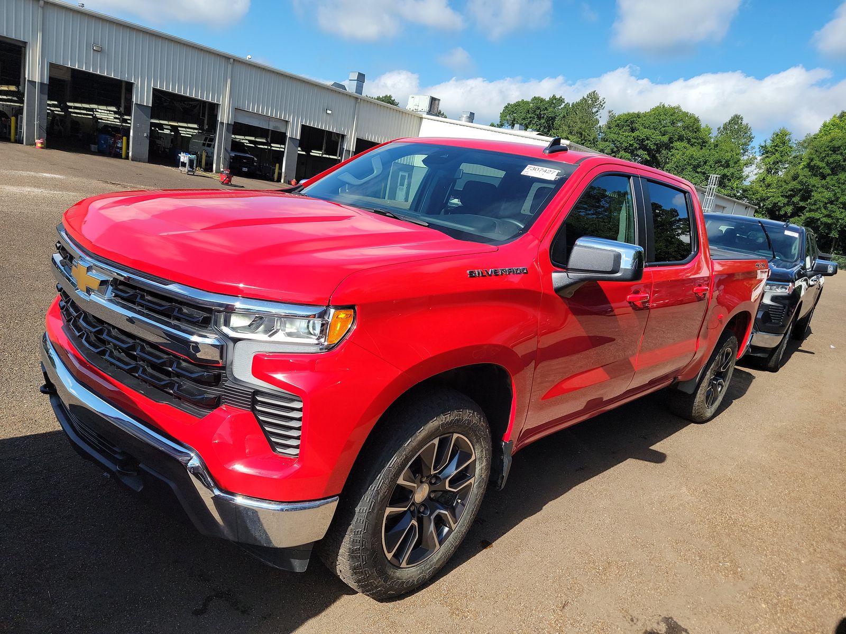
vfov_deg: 56.8
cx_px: 423
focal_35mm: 24
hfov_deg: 71.6
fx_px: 587
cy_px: 317
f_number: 1.8
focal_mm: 6.7
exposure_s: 1/648
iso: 50
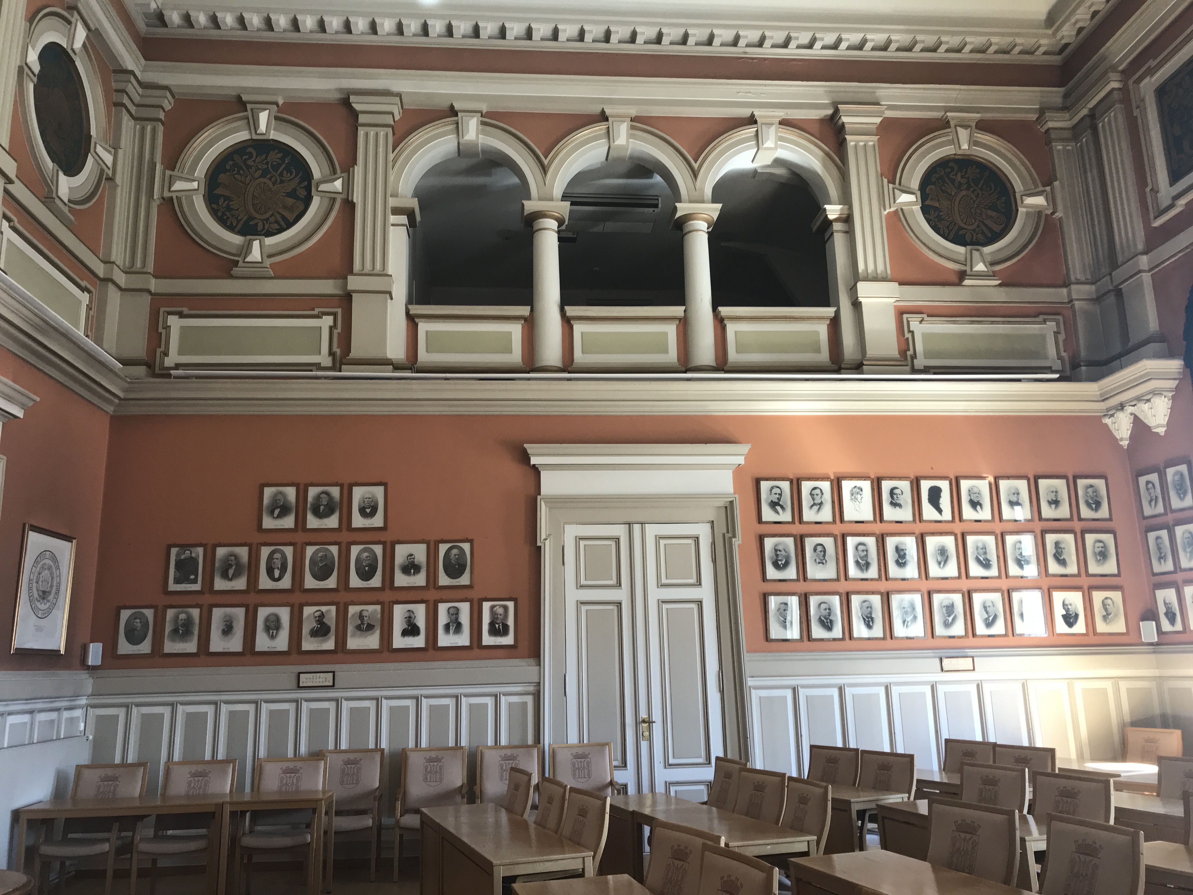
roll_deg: +1.3
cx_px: 596
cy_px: 448
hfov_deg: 63.4
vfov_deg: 49.7
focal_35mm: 28
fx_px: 965
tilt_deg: +12.4
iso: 40
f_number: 1.8
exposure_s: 1/33
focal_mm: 3.99
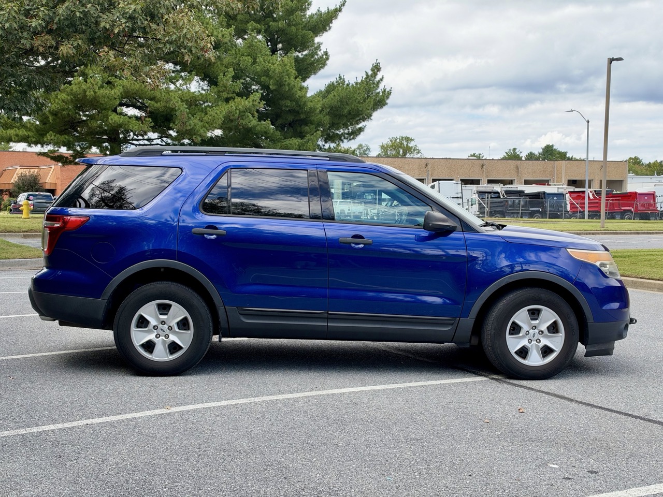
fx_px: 919
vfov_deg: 30.3
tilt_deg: -3.2
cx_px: 332
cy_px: 248
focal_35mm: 48
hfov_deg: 39.7
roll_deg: +0.0
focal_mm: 6.93
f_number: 1.8
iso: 100
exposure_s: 1/849
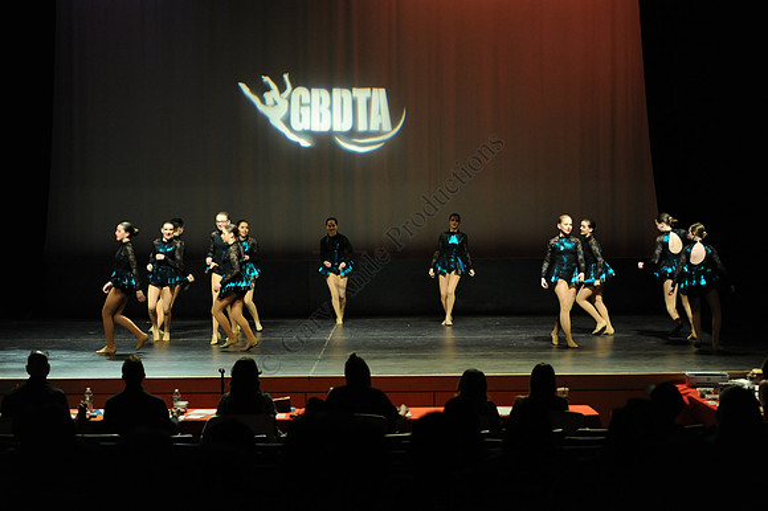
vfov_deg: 19.4
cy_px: 256
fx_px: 1492
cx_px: 384
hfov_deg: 28.9
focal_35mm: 70
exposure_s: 1/400
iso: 2500
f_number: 2.8
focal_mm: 70
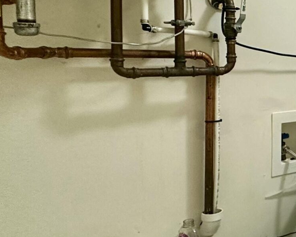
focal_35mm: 47
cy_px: 81
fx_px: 412
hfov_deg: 27.2
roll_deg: -1.5
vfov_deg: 31.9
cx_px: 447
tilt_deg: -3.2
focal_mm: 2.22
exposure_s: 1/60
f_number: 2.2
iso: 500
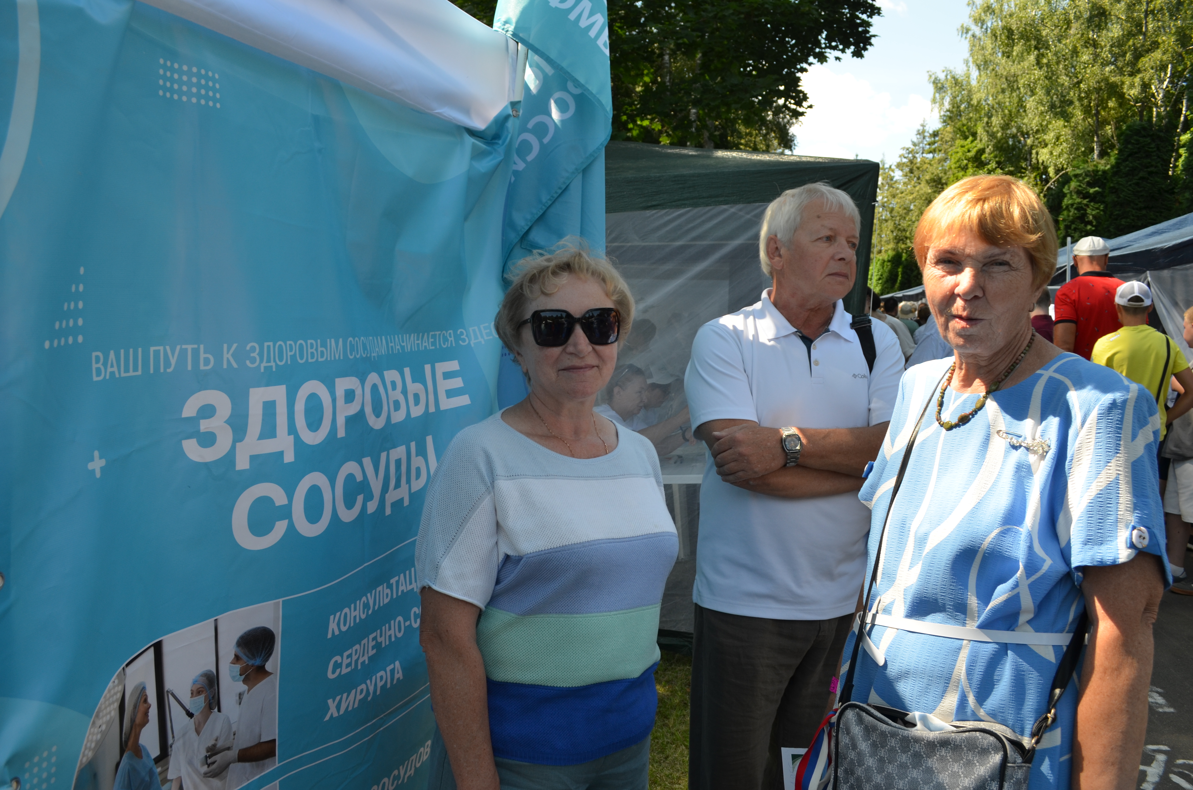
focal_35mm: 27
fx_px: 893
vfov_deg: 47.7
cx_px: 596
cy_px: 395
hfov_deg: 67.5
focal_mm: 18
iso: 200
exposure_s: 1/200
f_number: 7.1
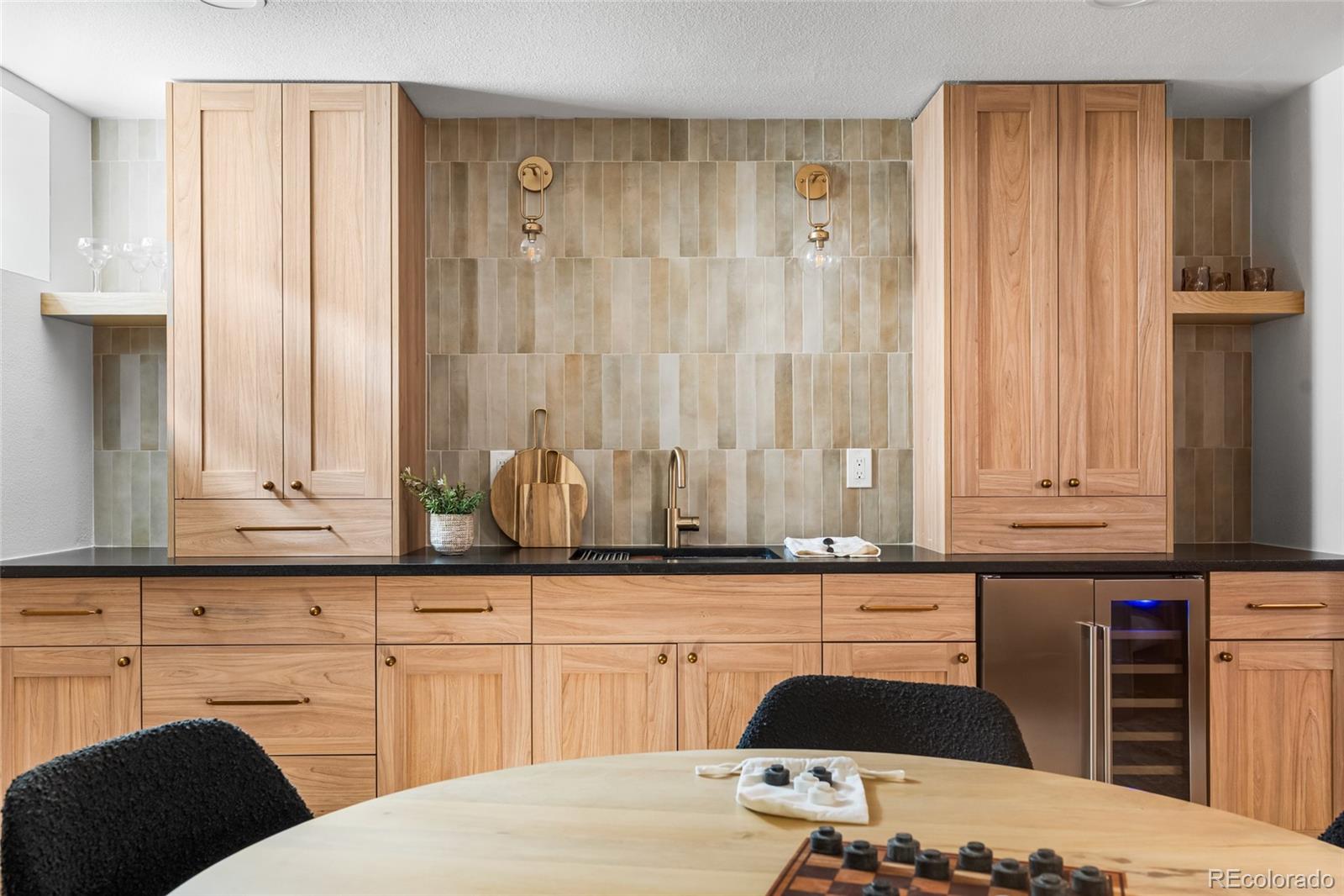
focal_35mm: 30
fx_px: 1138
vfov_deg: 42.9
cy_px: 448
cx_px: 672
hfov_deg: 61.1
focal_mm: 30.5
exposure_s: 6
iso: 800
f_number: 8
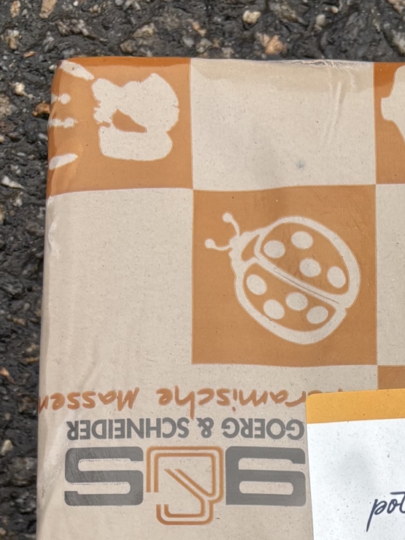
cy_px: 707
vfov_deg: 19.9
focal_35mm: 90
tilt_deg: -86.5
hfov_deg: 15.8
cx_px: 489
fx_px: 1404
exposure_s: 1/577
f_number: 1.6
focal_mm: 5.96
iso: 50
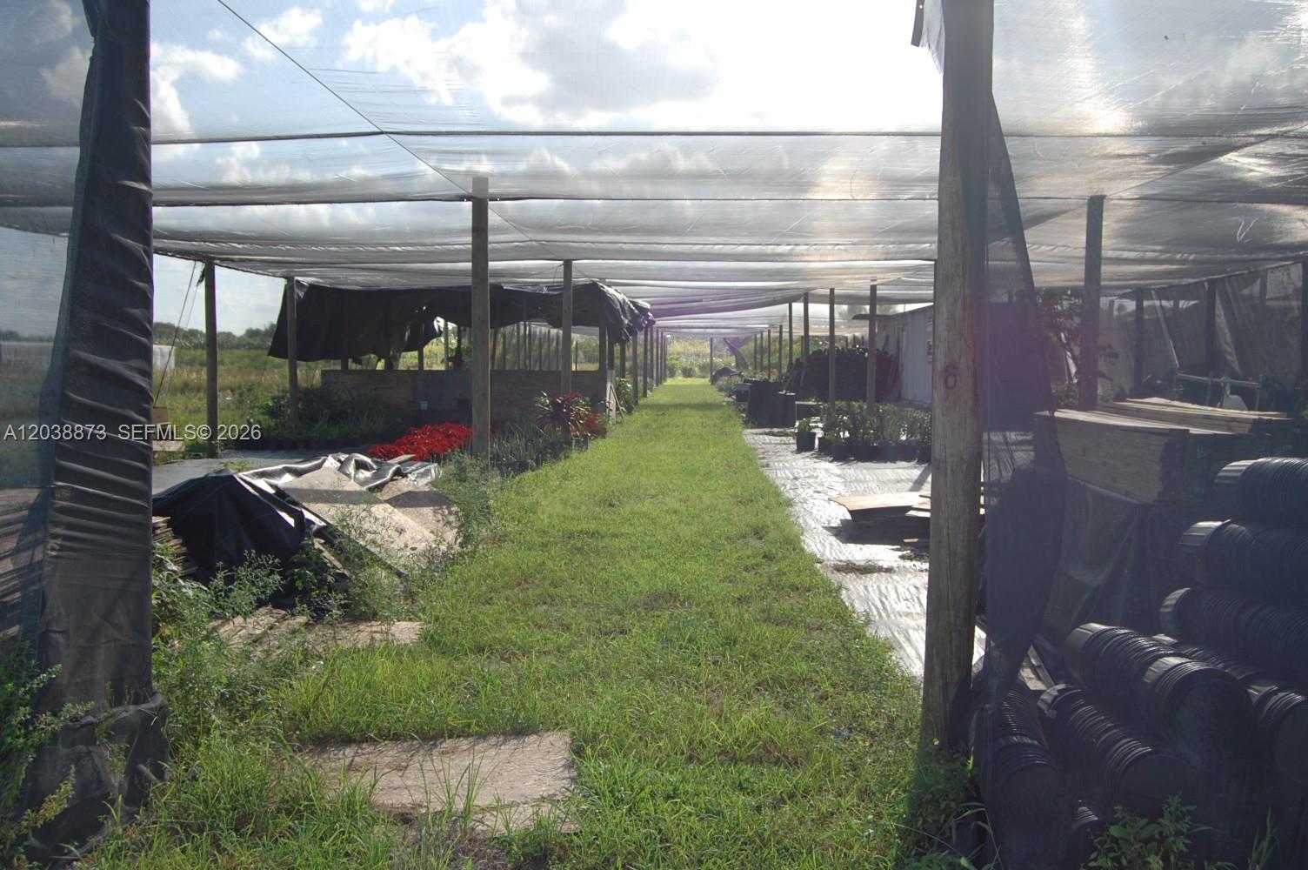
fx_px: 1252
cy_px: 435
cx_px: 654
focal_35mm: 34
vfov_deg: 38.3
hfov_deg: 55.1
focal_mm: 23
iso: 200
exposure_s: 1/200
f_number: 7.1
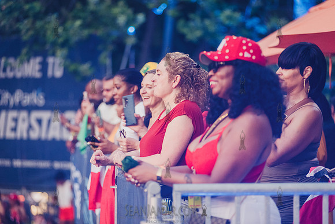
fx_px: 1274
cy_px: 112
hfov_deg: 15.0
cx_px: 168
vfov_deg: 10.0
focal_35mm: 137
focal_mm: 135
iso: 4000
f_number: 2.8
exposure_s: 1/125
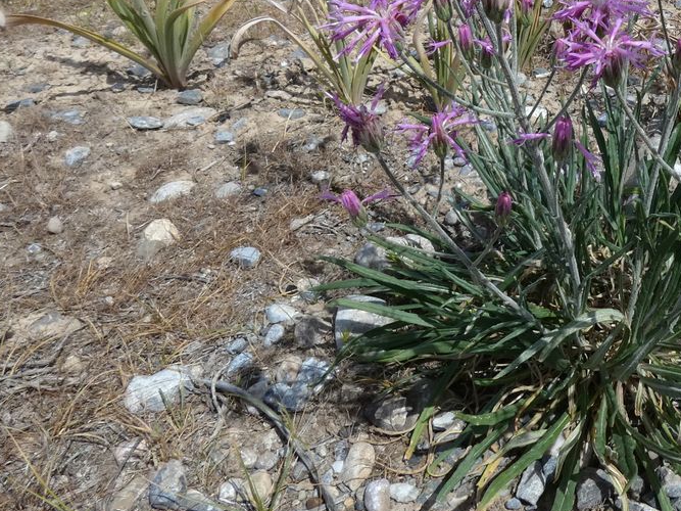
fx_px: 826
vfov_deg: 33.3
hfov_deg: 40.1
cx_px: 658
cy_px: 97
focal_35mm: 42
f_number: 5.6
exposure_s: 1/800
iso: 80
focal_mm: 3.6
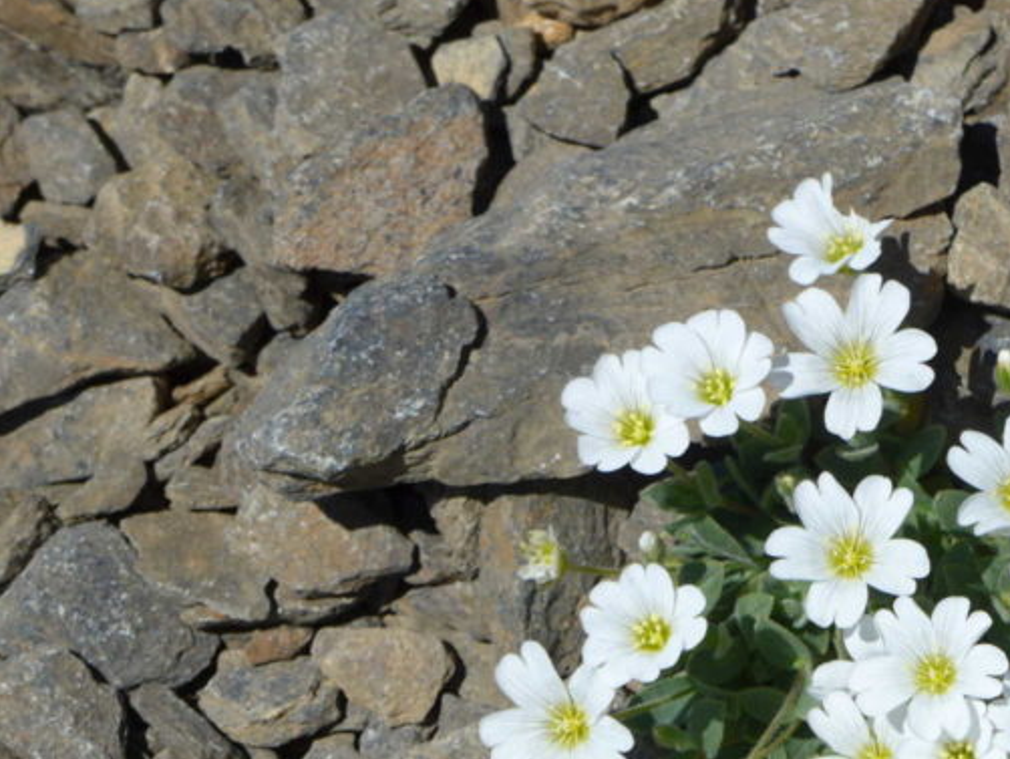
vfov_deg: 6.9
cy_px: 534
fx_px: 6247
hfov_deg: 9.2
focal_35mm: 214
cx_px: 771
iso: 80
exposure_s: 1/800
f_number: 5.4
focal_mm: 27.3
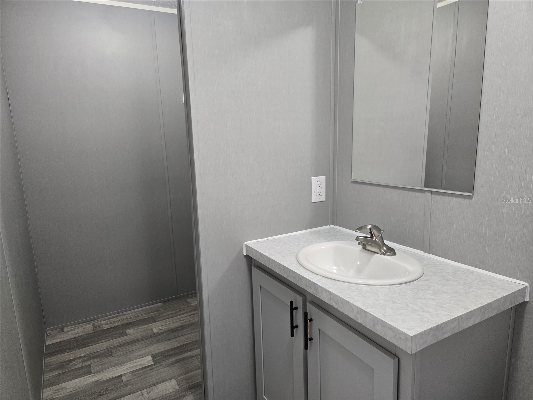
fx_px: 354
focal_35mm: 23
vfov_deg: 58.9
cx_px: 266
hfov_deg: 73.9
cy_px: 200
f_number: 1.8
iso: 320
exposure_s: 1/120
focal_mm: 5.4
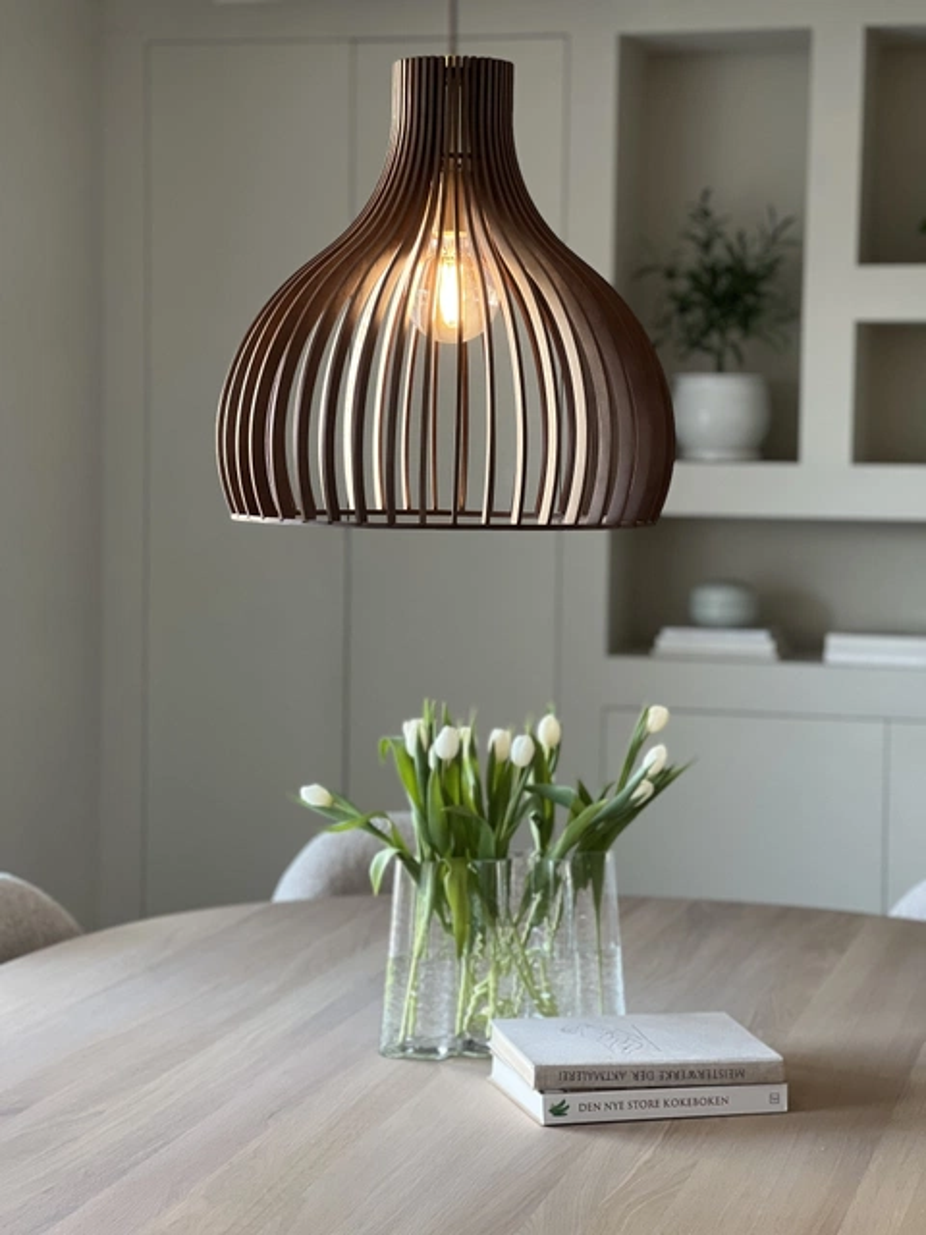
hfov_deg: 19.1
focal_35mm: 77
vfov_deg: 25.3
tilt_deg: -2.3
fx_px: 2746
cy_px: 618
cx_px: 463
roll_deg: -1.1
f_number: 2.8
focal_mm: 9
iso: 200
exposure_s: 1/40
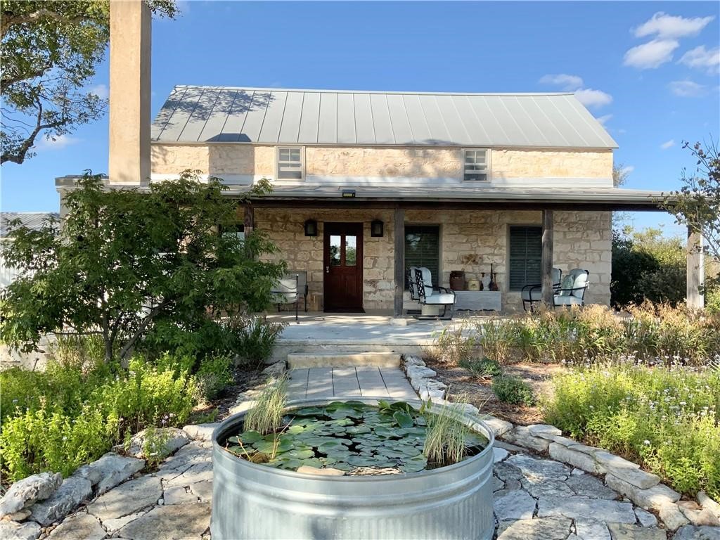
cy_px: 270
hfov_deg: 61.7
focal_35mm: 29
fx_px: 603
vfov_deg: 48.2
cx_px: 360
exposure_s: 1/1451
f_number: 1.8
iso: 16
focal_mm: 3
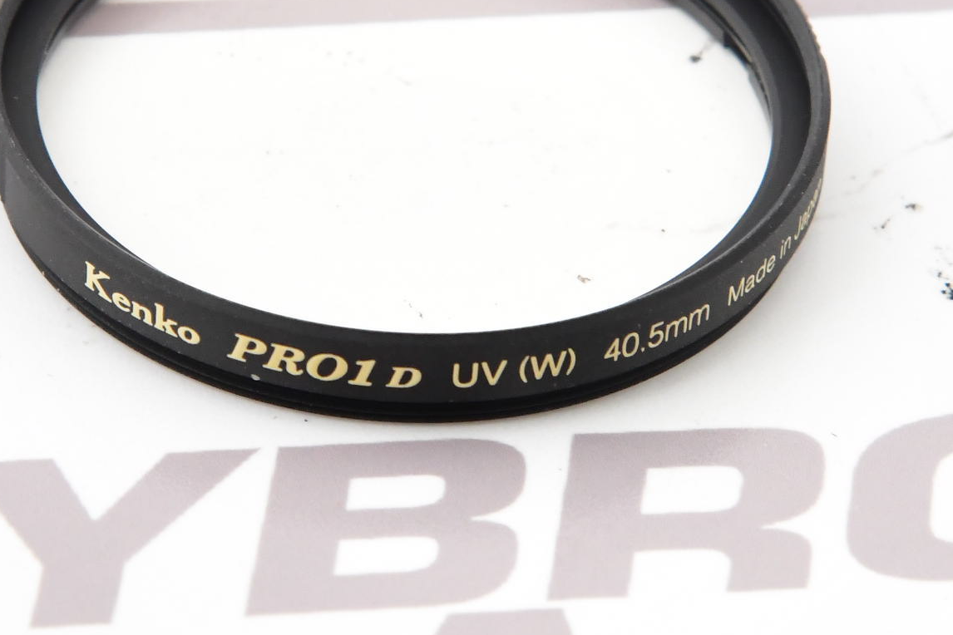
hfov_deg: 10.2
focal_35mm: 201
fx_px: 5321
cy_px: 135
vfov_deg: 6.8
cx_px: 415
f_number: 11
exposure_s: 1/200
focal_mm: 120
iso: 2500
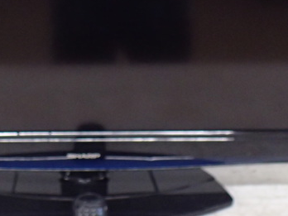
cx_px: 76
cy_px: 50
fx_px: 574
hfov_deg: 27.8
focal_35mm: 69
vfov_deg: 21.1
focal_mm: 5.5
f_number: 2.3
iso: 800
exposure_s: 1/125
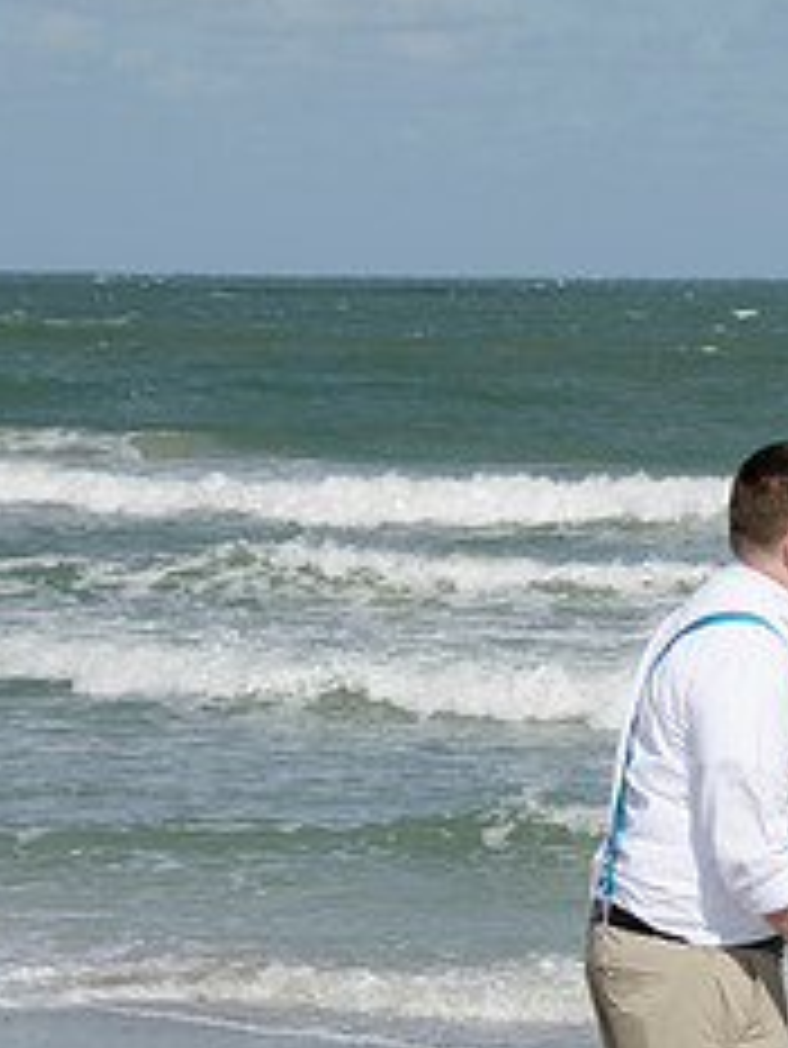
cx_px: 851
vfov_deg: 10.0
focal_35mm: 197
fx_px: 5974
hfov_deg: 7.5
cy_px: 841
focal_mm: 55
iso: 100
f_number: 11
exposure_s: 1/250
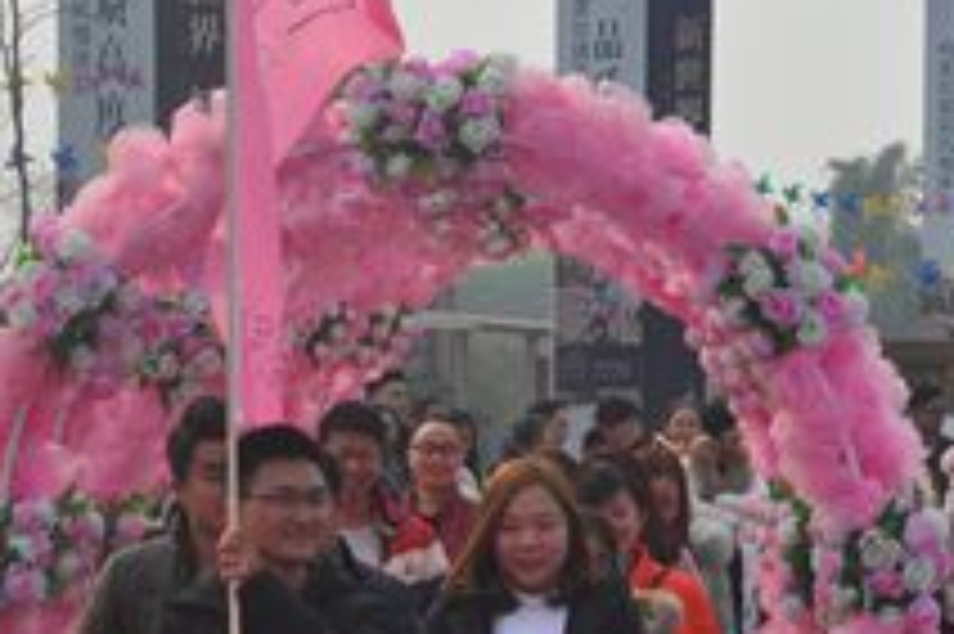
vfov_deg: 5.9
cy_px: 508
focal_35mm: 233
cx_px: 549
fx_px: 6170
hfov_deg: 8.8
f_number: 10
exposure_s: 1/400
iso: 200
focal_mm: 66
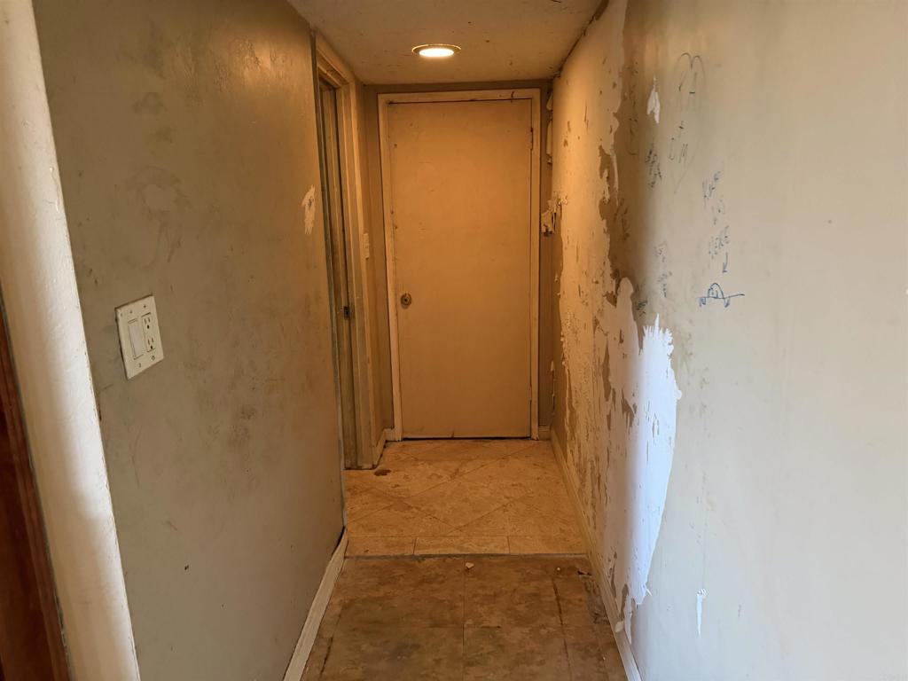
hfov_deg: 71.6
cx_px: 454
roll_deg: +1.6
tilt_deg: -12.2
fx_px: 630
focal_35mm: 24
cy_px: 340
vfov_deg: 56.8
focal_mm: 6.76
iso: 640
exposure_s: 1/60
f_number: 1.78
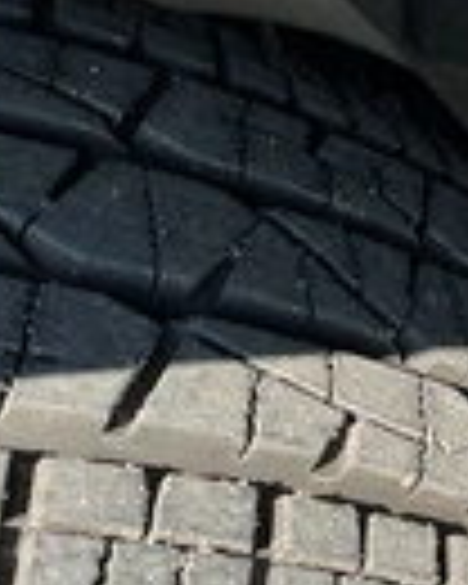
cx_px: 400
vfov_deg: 22.5
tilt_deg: -50.4
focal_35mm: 84
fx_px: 1454
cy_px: 450
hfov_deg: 18.1
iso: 25
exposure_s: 1/283
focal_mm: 3
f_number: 1.8
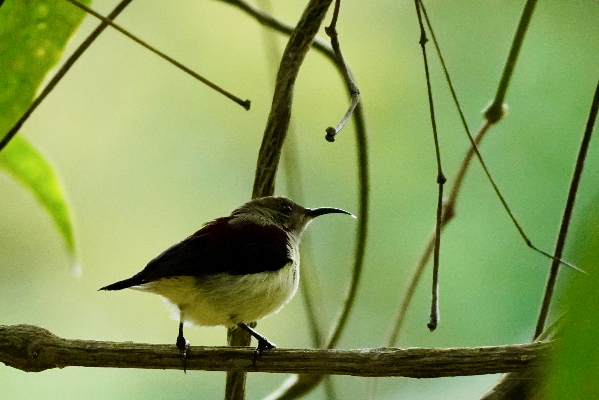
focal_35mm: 525
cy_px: 200
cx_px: 300
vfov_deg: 2.6
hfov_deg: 3.9
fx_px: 8734
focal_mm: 350
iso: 6400
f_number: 6.3
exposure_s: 1/1000
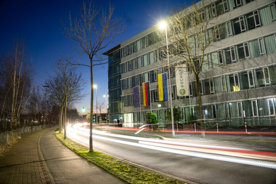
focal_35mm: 24
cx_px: 138
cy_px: 92
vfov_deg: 53.1
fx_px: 184
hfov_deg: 73.7
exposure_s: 4
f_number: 4
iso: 100
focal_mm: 24
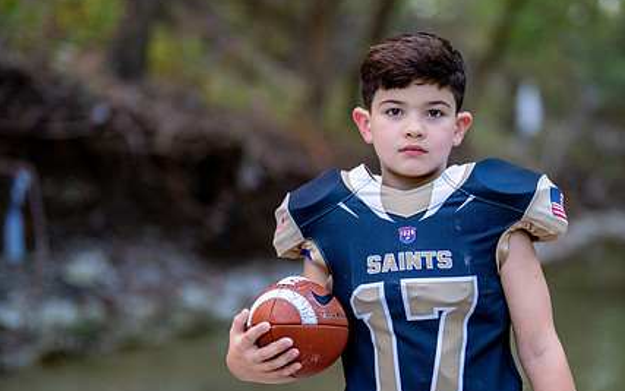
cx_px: 402
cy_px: 258
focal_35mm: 86
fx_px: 1465
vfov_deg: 15.2
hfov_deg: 24.0
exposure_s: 1/500
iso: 500
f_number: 1.2
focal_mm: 50
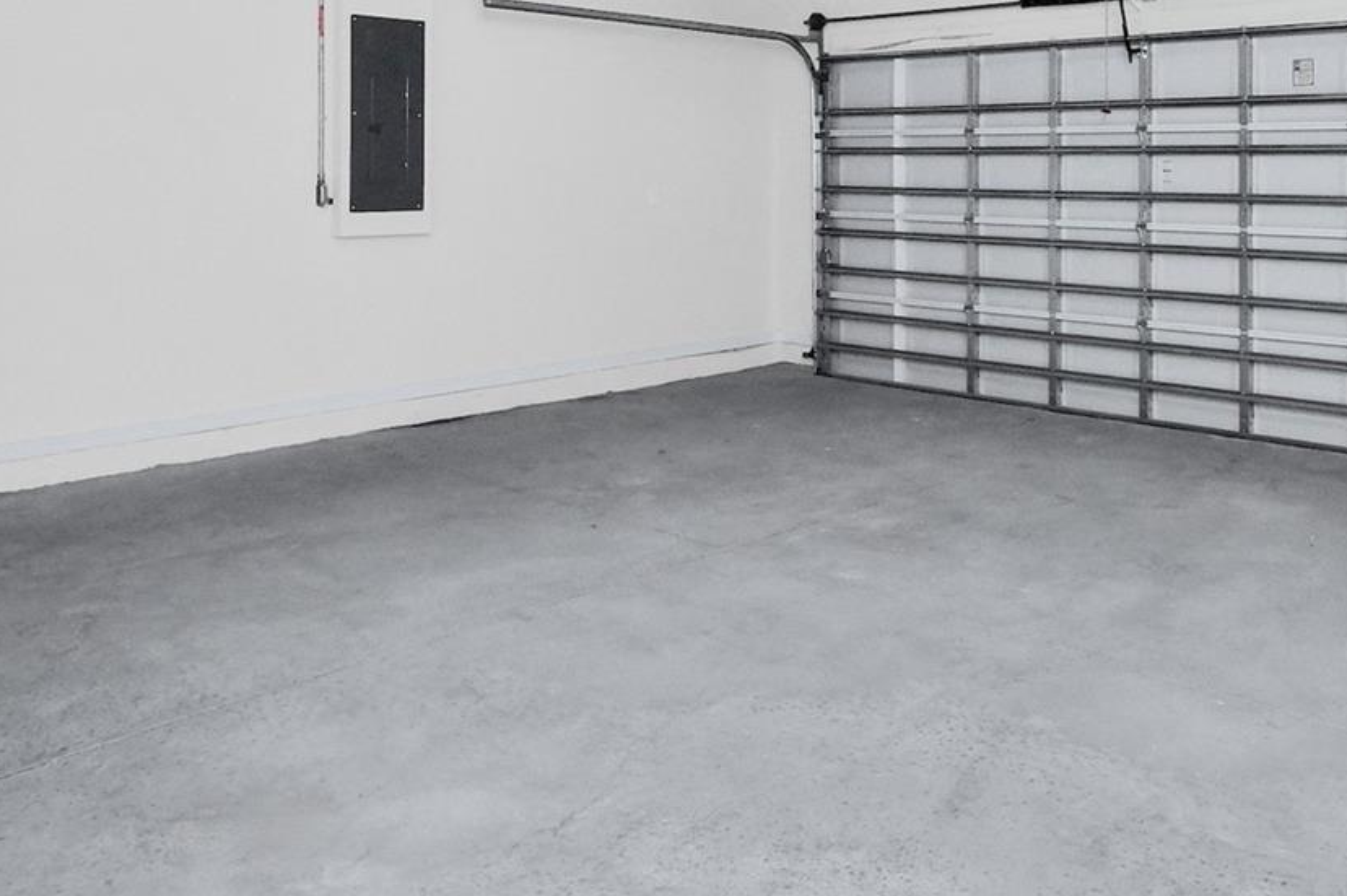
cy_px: 177
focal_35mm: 29
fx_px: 1084
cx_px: 1007
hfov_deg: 60.3
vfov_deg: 42.8
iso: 640
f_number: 11
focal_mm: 10
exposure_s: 1/60
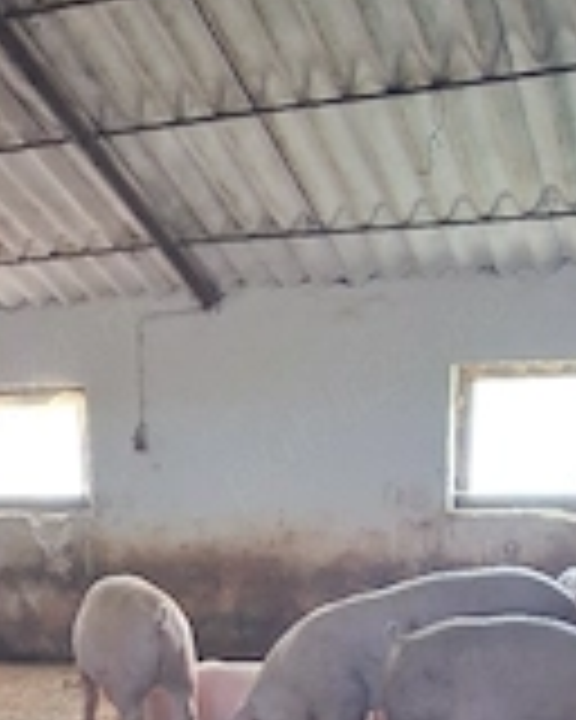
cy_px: 796
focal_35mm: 66
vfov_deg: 26.4
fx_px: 1406
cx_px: 104
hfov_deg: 22.8
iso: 640
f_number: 1.8
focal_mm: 4
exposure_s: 1/33
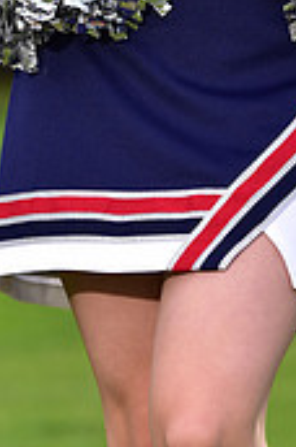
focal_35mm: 507
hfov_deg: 2.7
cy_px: -294
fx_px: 6278
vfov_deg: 4.0
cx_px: 167
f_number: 4.5
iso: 160
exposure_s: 1/250
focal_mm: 150
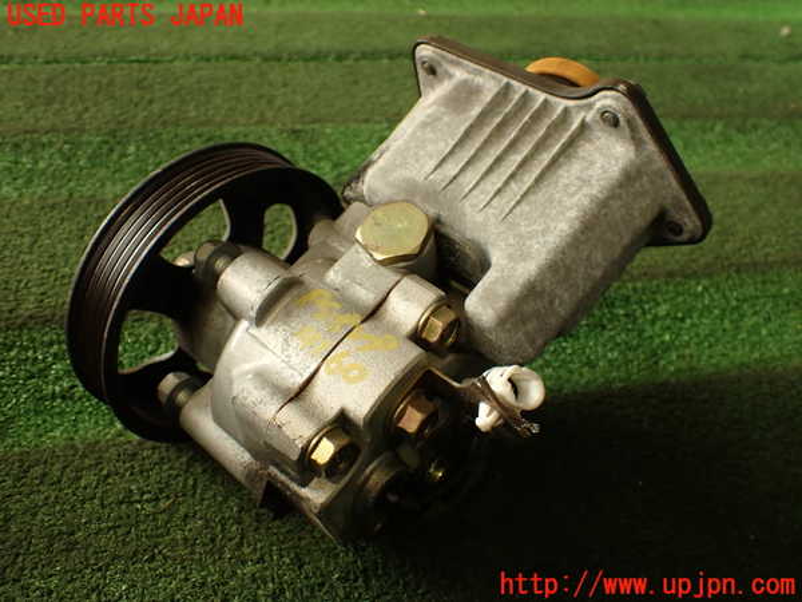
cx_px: 401
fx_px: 741
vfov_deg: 44.2
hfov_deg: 56.8
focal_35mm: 32
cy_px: 301
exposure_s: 1/60
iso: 200
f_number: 2.4
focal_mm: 5.79
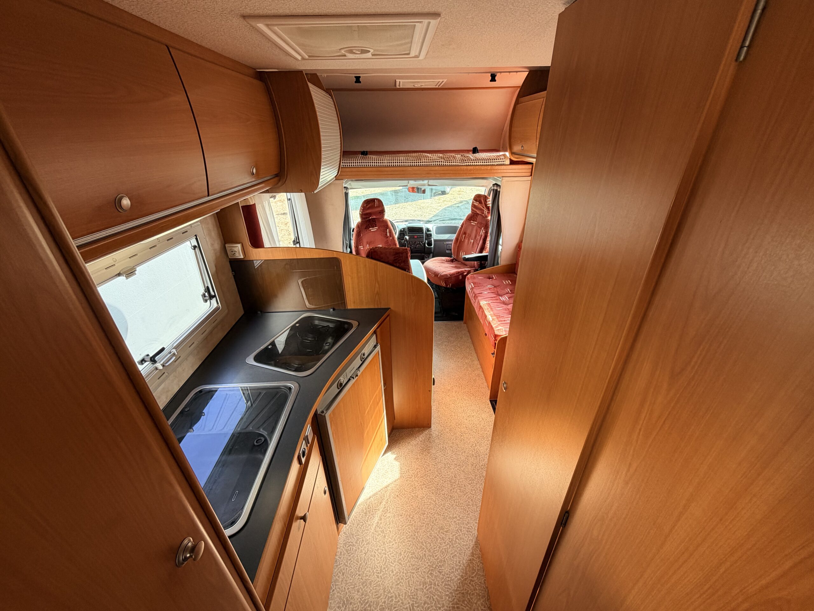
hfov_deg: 102.1
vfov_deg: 85.7
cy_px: 306
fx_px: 329
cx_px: 407
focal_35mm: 14
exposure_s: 1/121
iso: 100
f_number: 2.2
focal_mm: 2.22
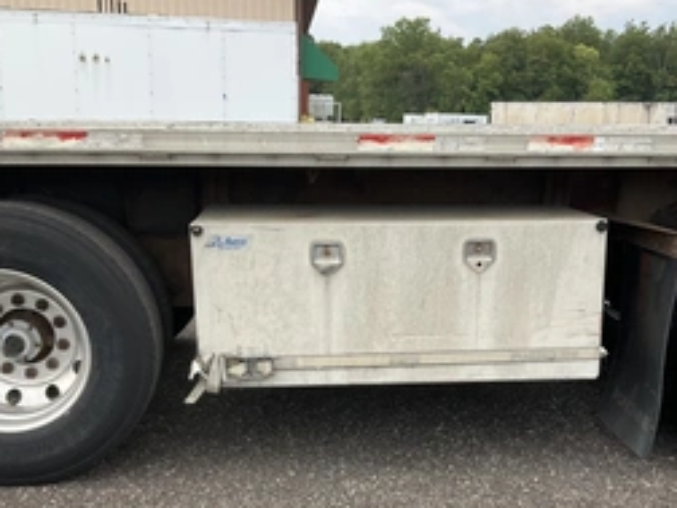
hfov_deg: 41.1
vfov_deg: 31.1
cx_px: 403
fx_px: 900
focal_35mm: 46
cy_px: 366
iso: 25
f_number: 1.8
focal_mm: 3
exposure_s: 1/728
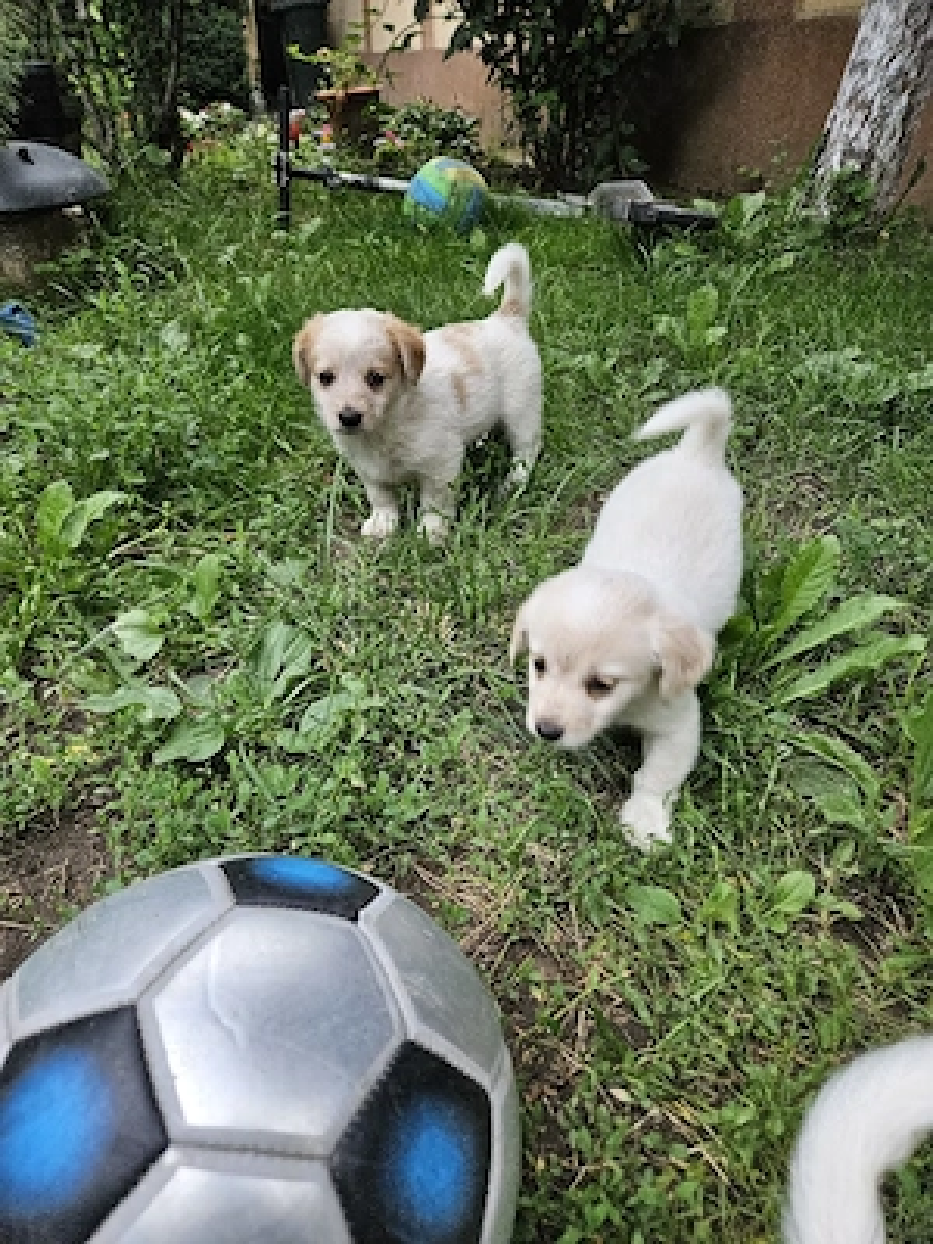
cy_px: 622
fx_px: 827
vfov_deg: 73.9
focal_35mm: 23
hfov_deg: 58.9
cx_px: 466
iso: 80
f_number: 1.8
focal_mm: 5.4
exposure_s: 1/192
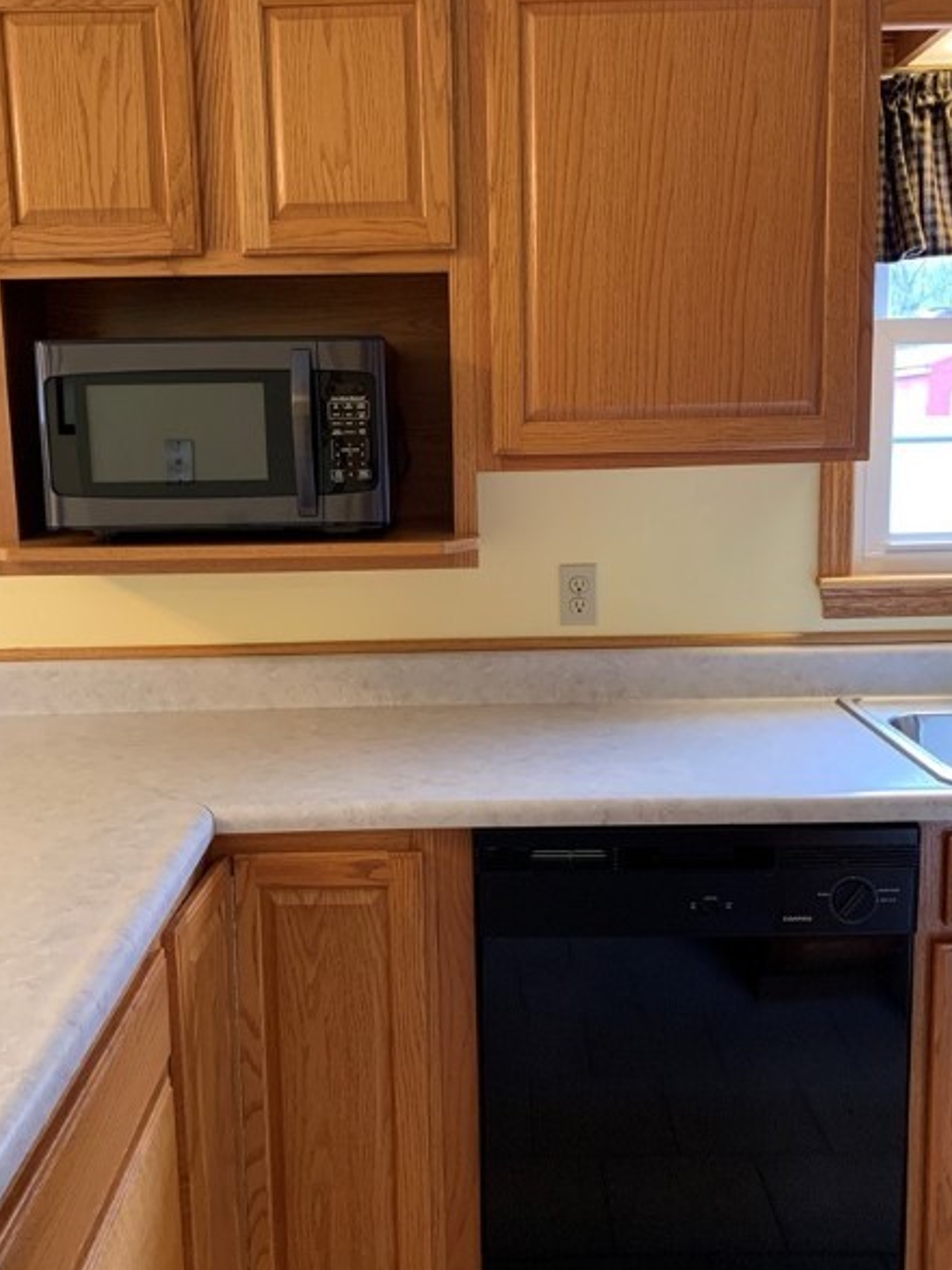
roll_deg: +0.9
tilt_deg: -7.0
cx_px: 457
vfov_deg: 53.9
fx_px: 1247
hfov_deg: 41.8
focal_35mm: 34
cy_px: 597
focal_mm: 4.25
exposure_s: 1/60
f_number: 1.8
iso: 250
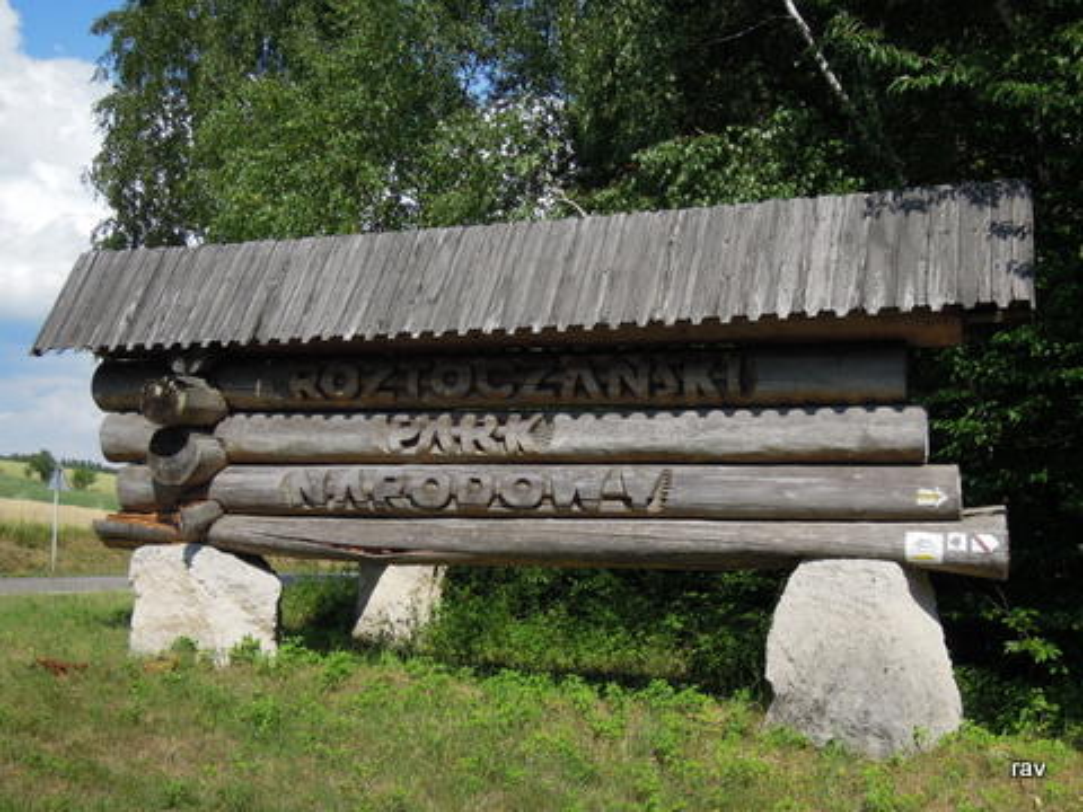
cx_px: 542
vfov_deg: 36.0
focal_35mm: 40
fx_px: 1251
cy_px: 406
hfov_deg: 46.8
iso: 160
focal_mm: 7.2
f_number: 3.3
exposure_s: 1/1250
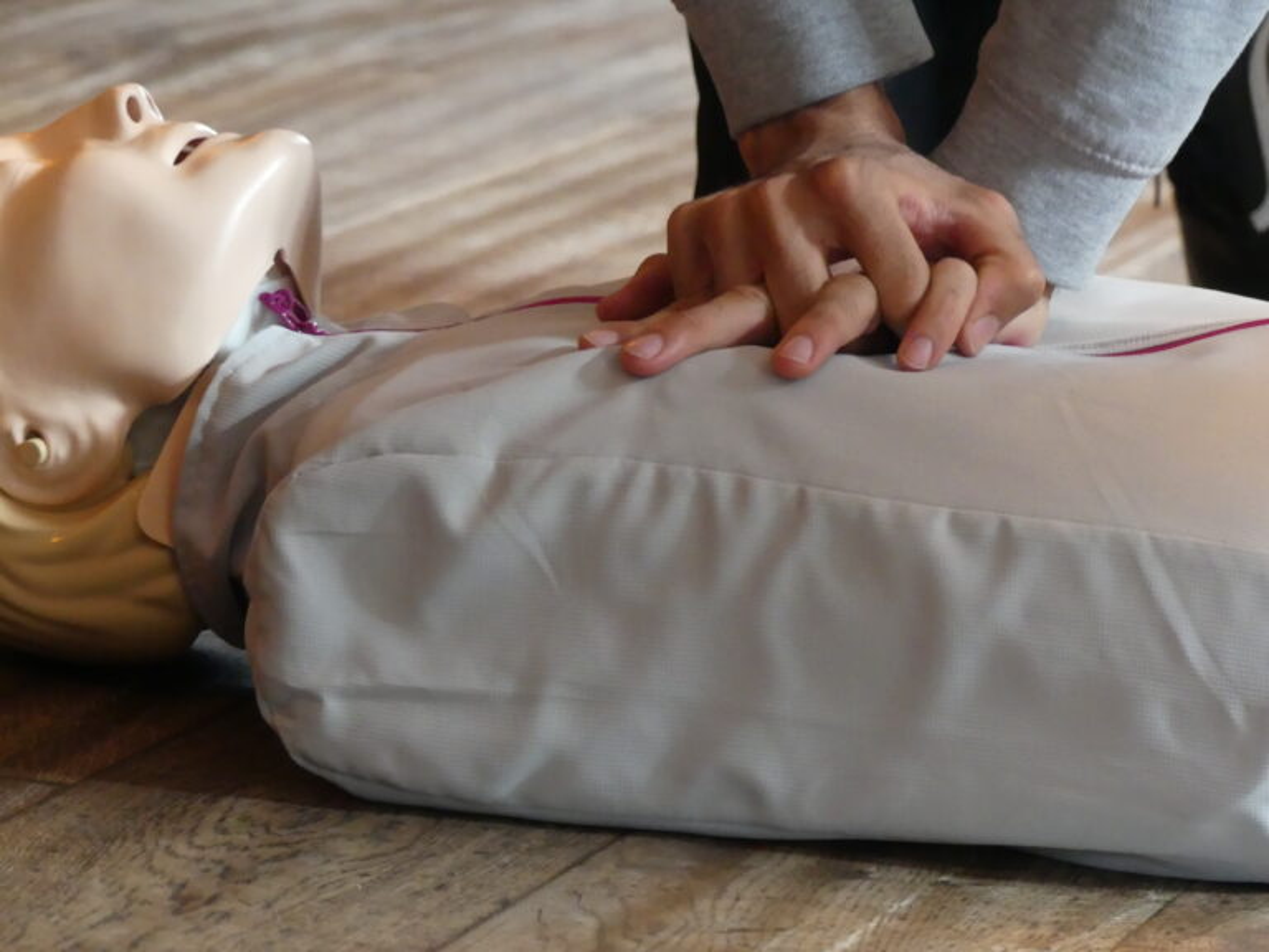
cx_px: 634
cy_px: 476
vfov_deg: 7.2
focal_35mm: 207
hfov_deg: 9.6
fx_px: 7588
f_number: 2.8
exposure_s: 1/80
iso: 1250
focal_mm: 37.3
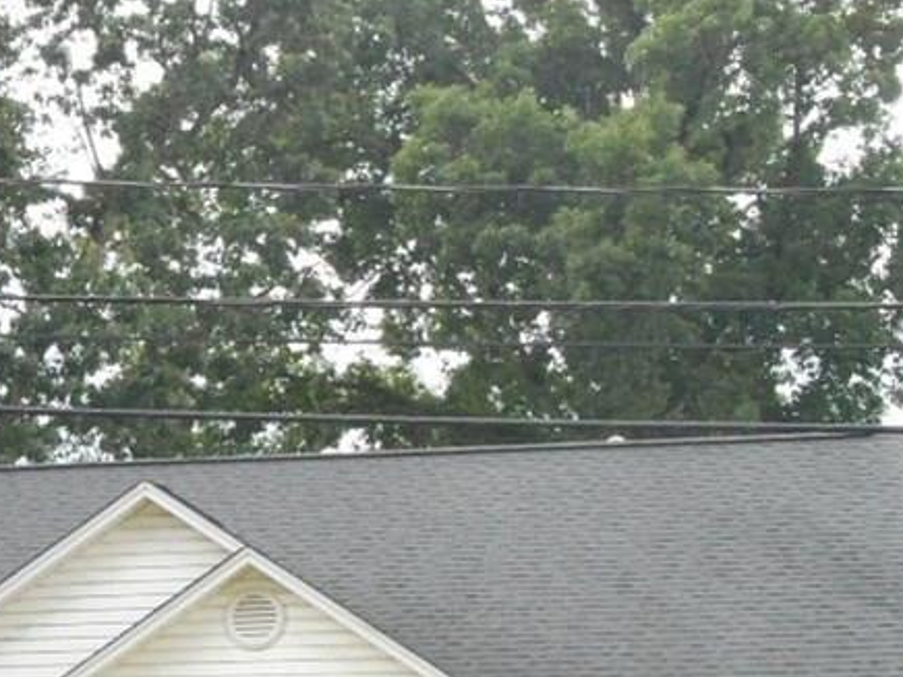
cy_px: 577
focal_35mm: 108
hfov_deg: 18.1
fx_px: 2817
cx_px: 269
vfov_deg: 13.6
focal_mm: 8.3
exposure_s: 1/250
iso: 320
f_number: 4
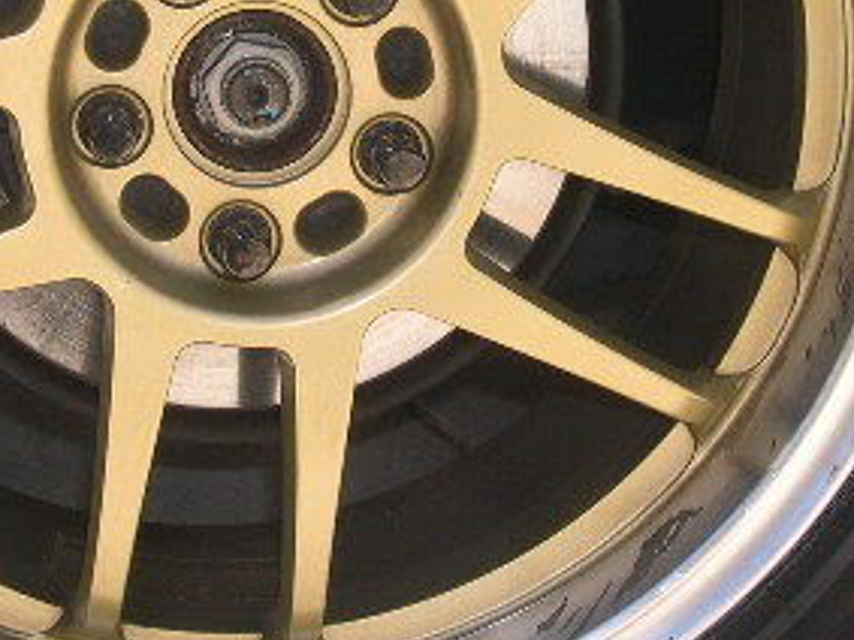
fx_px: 2121
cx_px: 308
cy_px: 97
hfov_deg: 22.7
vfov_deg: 17.0
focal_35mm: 86
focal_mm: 8
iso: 100
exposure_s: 1/37.2
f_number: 7.6
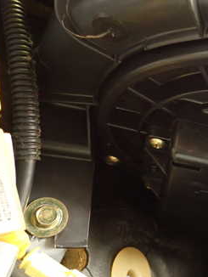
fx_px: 368
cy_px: 144
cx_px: 245
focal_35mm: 46
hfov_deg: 27.9
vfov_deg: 41.2
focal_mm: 4.5
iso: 640
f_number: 2
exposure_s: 1/30
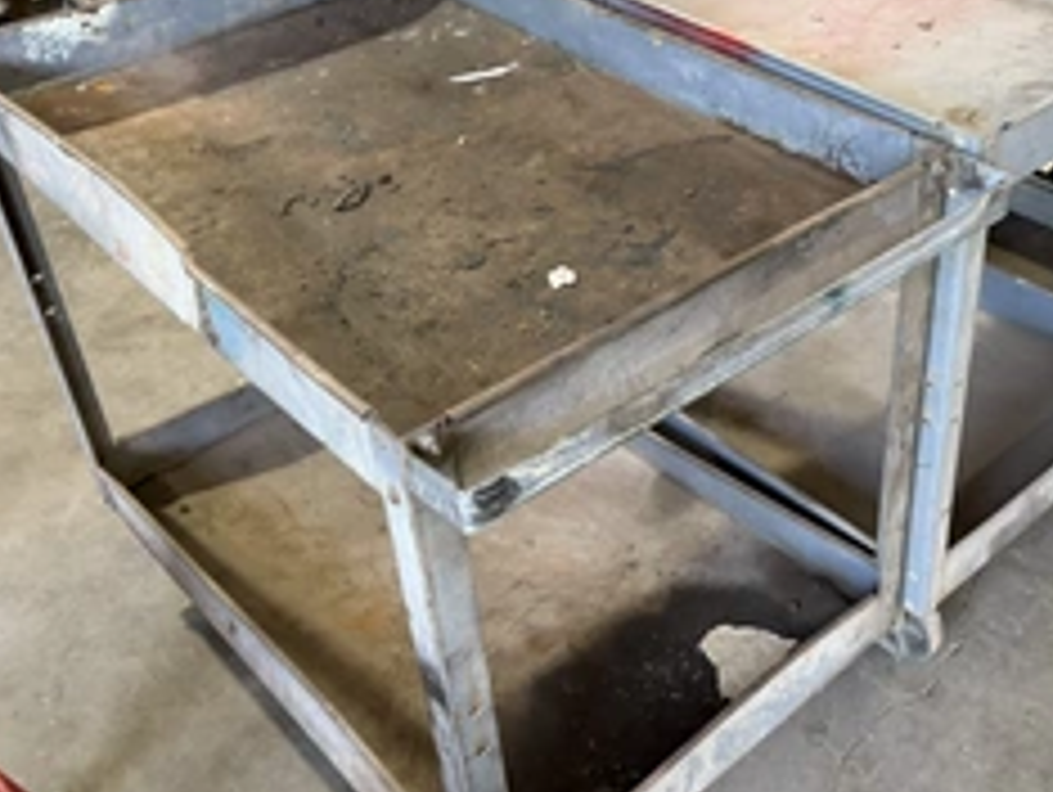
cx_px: 662
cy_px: 351
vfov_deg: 35.2
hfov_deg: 45.3
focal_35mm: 41
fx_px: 1248
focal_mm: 6.76
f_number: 1.78
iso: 200
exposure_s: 1/60
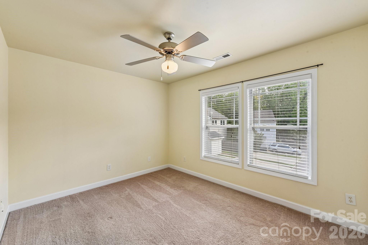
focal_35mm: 14
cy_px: 122
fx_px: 143
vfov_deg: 81.2
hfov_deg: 104.3
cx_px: 184
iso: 200
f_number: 11
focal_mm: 14
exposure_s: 1/40
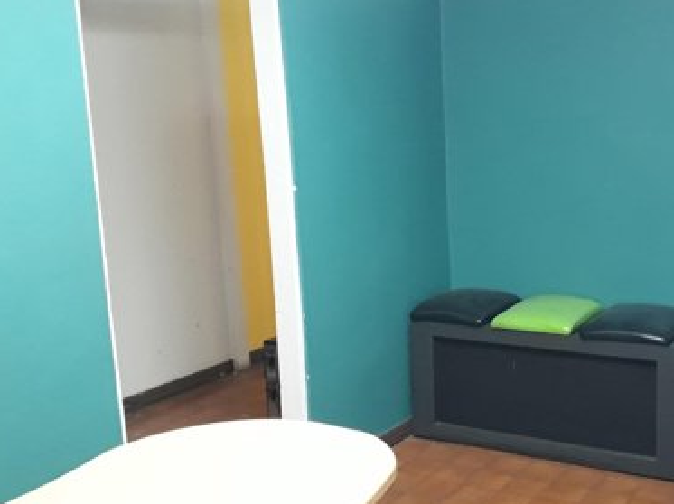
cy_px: 278
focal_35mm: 46
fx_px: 895
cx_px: 498
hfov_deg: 40.2
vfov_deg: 31.4
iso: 400
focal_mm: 3.6
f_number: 1.9
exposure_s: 1/17
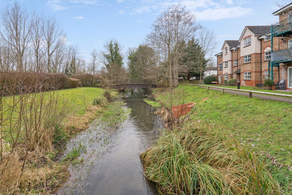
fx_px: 130
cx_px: 146
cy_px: 98
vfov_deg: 73.8
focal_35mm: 16
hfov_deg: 96.7
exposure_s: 1/80
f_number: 10
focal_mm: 16
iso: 640
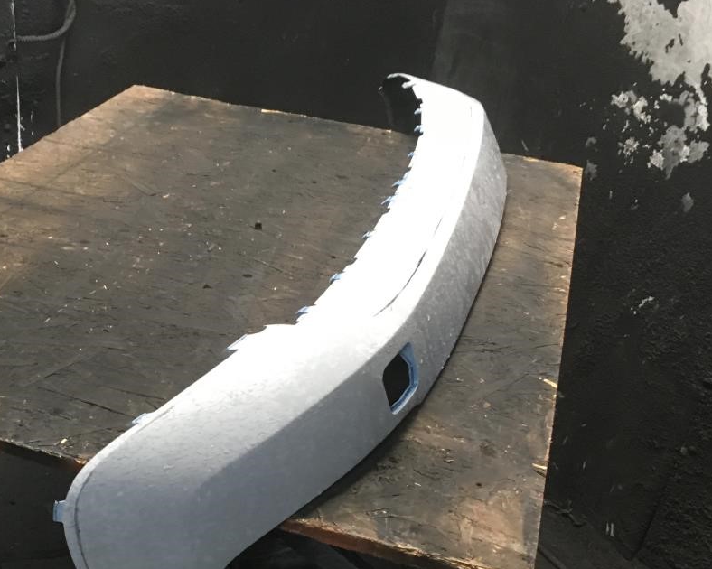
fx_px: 969
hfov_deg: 40.0
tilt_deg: -30.7
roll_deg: -4.1
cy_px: 413
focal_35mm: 46
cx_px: 255
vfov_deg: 32.2
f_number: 2.2
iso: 200
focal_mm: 4.15
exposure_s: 1/17
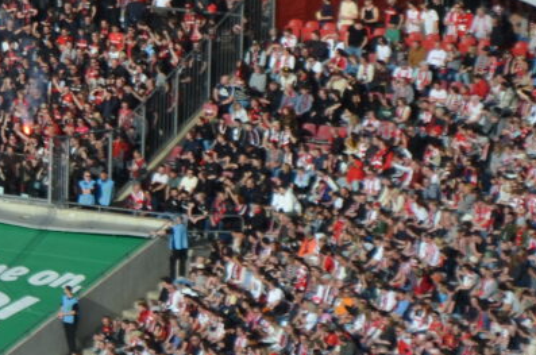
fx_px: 6731
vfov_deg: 3.0
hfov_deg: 4.5
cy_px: -140
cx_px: -406
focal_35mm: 453
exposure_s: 1/640
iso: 200
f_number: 6.3
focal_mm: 75
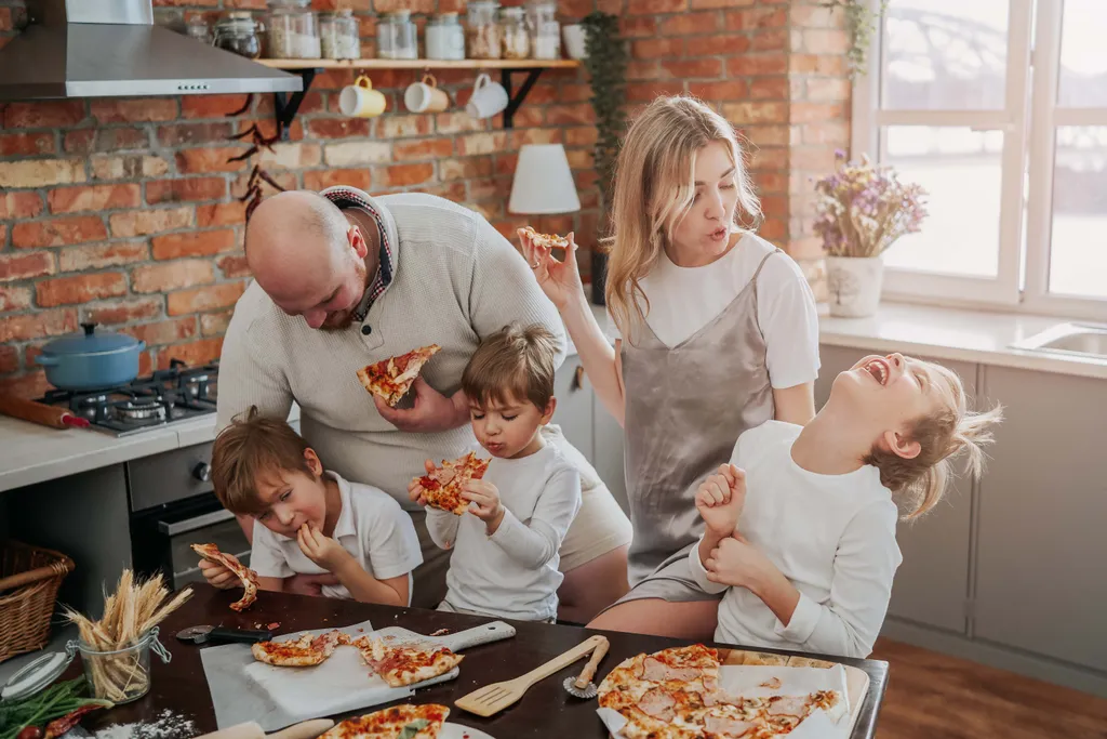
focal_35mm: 40
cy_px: 370
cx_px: 554
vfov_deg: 33.4
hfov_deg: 48.5
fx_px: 1230
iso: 800
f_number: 2.5
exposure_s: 1/640
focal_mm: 40
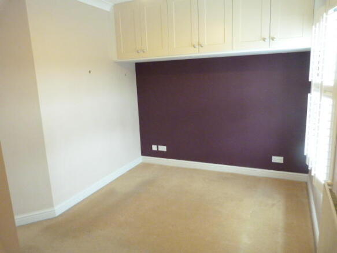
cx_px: 168
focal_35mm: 25
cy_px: 126
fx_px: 243
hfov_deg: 69.4
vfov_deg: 54.9
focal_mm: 4.5
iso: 800
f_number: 2.8
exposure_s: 1/25
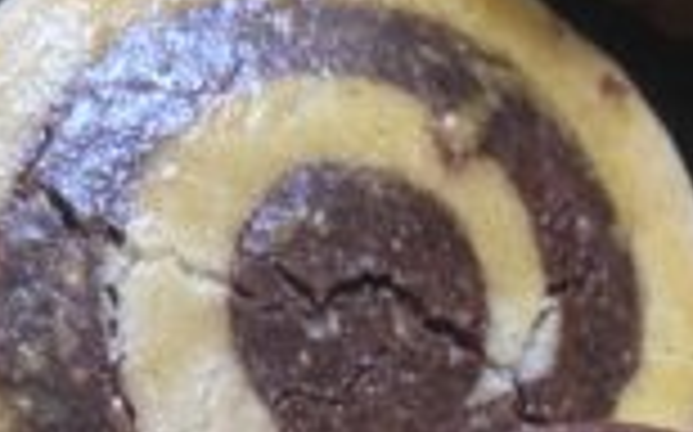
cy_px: 774
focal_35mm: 86
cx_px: 574
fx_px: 1623
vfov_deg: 13.6
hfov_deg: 23.7
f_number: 1.8
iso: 640
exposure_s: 1/34
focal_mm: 4.25
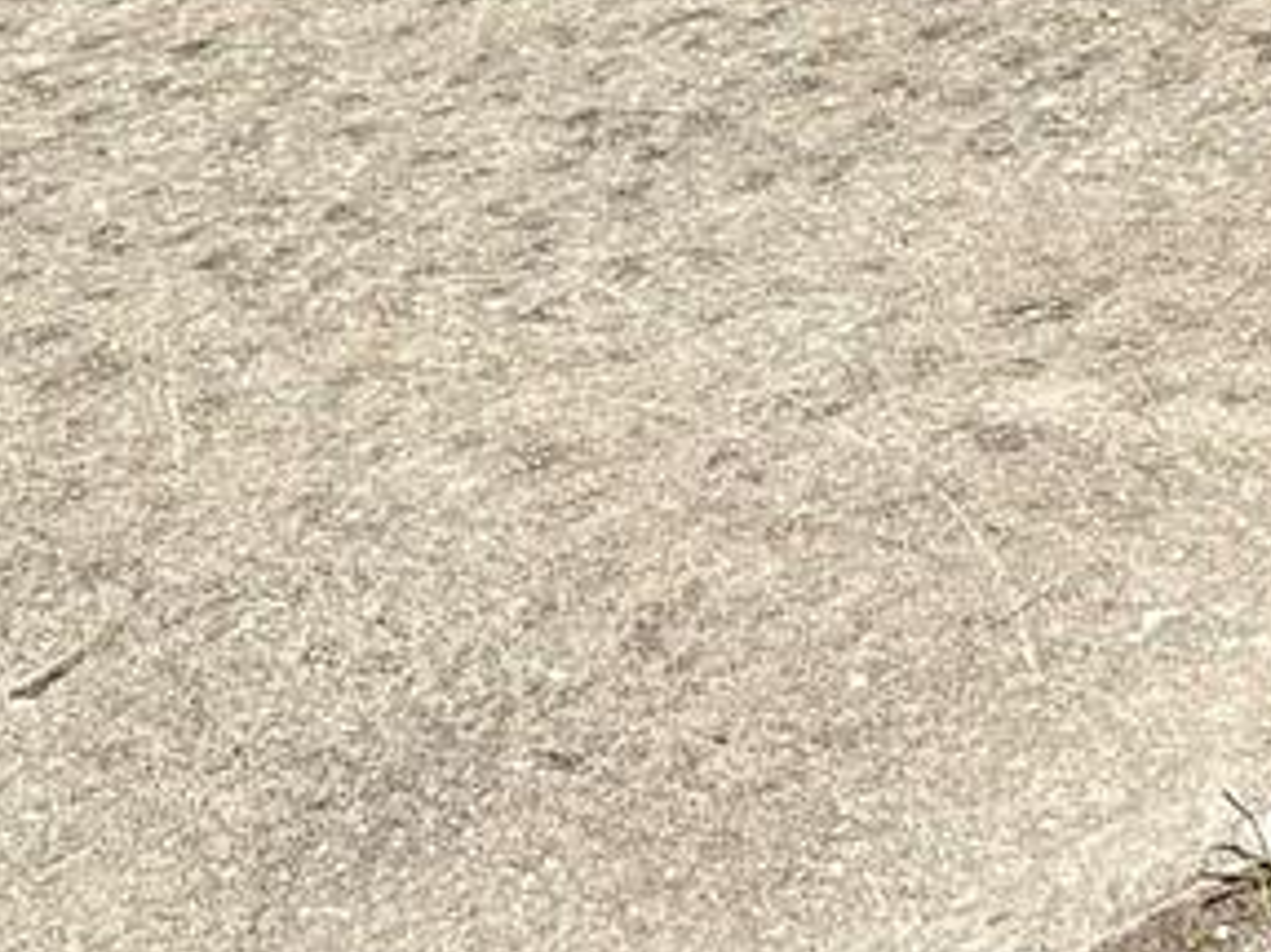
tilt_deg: -12.5
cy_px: -1160
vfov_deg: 9.4
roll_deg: +0.1
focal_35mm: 145
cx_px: 2538
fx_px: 5322
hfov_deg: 12.1
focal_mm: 5.96
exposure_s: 1/3279
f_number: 1.6
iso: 50
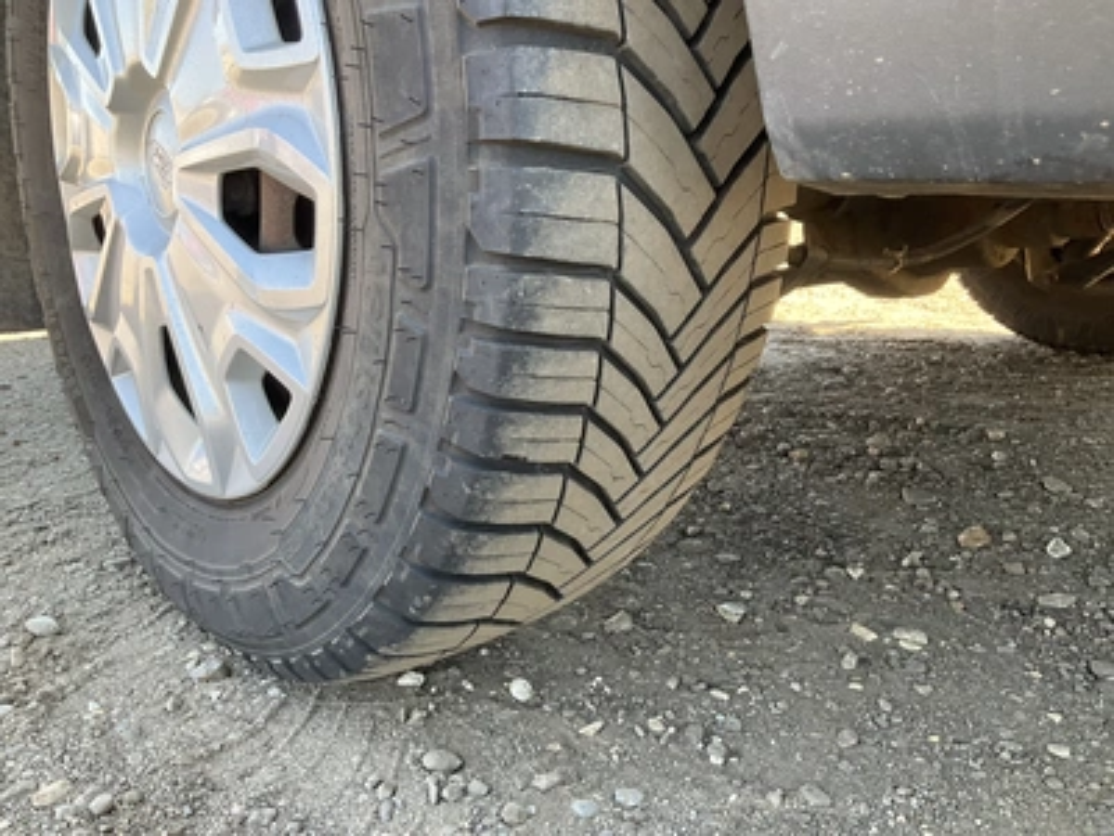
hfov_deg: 61.7
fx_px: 933
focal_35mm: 29
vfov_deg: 48.2
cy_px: 418
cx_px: 557
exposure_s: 1/122
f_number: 1.8
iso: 50
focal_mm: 3
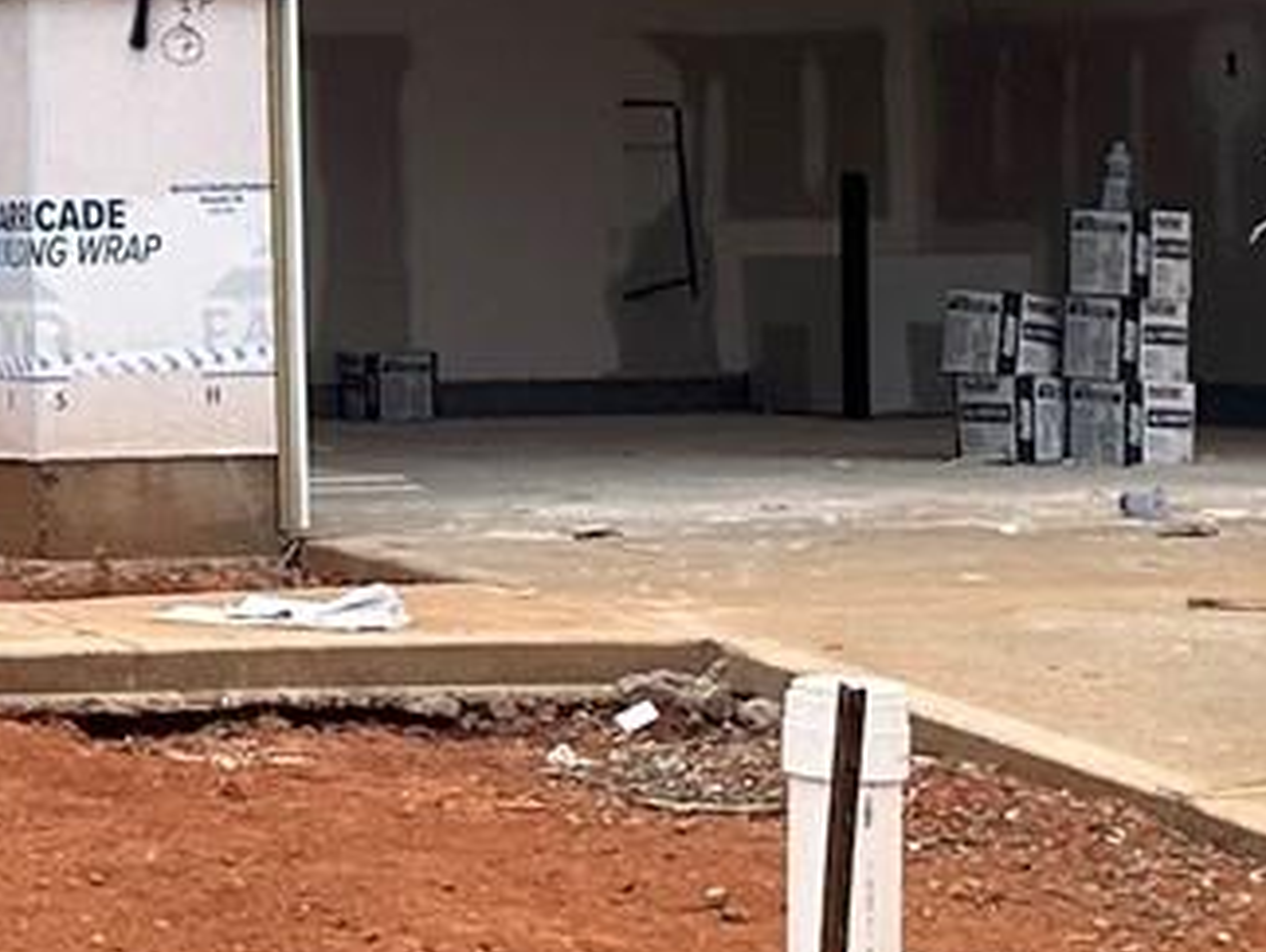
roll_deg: +0.0
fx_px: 5565
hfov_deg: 12.7
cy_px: -180
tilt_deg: +3.8
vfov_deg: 9.6
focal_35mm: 152
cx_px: -161
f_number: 1.78
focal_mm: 6.86
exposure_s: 1/5000
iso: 80
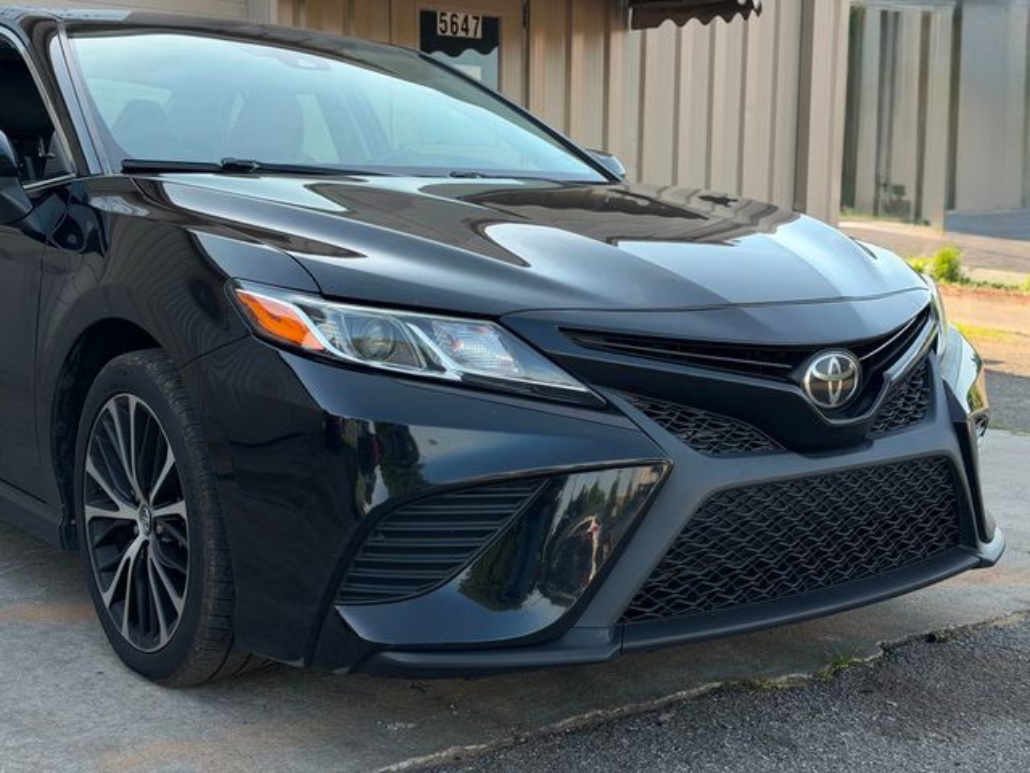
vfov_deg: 30.3
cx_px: 515
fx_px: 1428
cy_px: 386
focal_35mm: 48
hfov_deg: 39.7
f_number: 1.78
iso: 80
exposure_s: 1/1041
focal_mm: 6.76
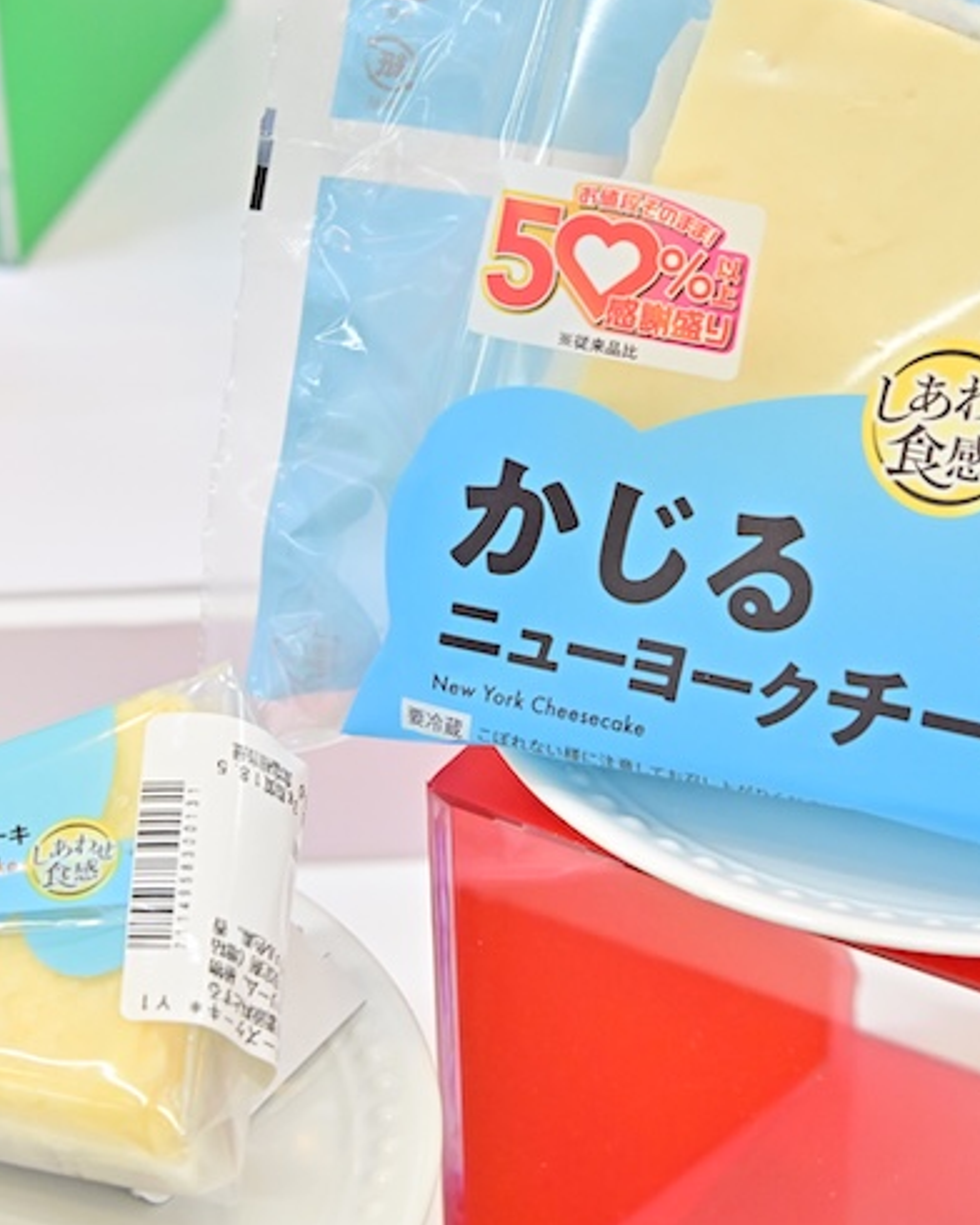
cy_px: 529
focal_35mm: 115
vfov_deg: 16.7
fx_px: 4169
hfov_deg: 13.4
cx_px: 608
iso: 4000
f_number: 7.1
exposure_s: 1/250
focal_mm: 60
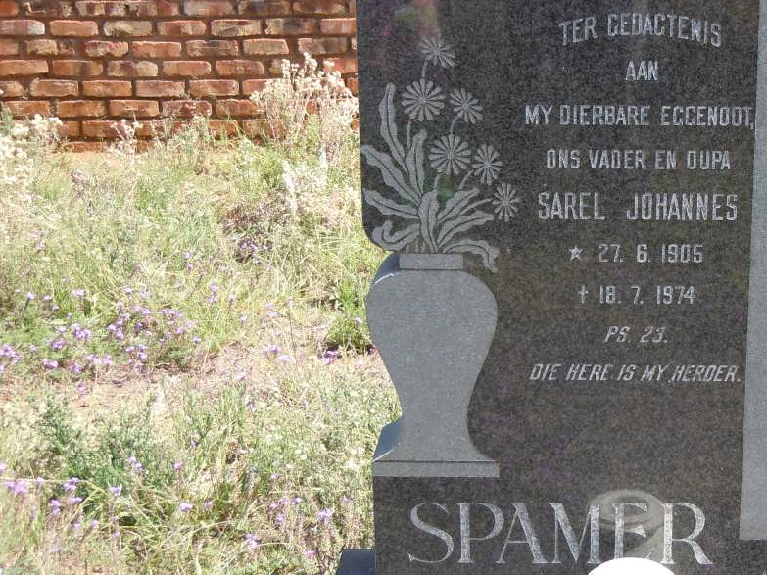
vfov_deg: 21.3
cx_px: 571
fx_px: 1529
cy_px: 225
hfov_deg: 27.8
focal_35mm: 69
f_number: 3.8
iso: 200
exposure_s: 1/500
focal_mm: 8.1
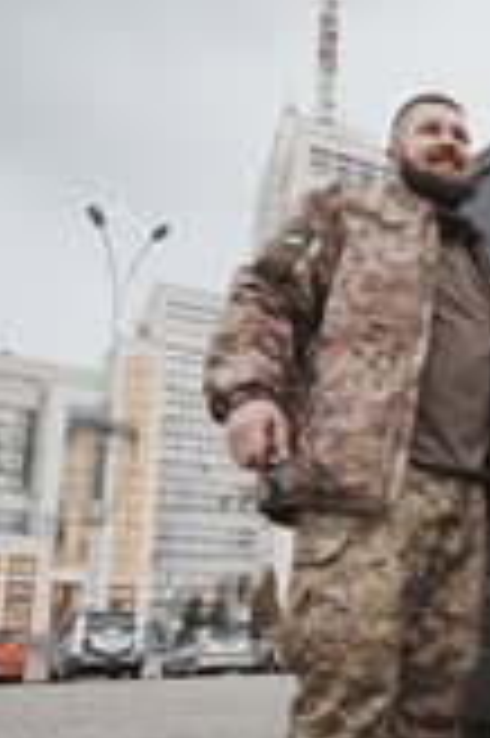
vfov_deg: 48.3
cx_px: 598
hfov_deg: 29.1
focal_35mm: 39
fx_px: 798
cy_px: 524
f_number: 4.5
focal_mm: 16
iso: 400
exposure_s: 1/400
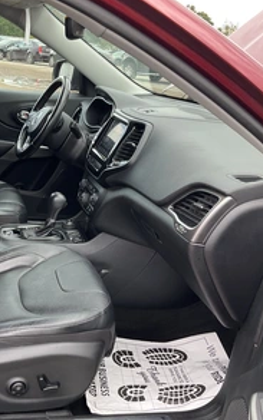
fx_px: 482
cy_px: 214
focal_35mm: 42
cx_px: 45
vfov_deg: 47.2
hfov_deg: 29.7
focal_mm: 3
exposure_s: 1/122
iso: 25
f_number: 1.8
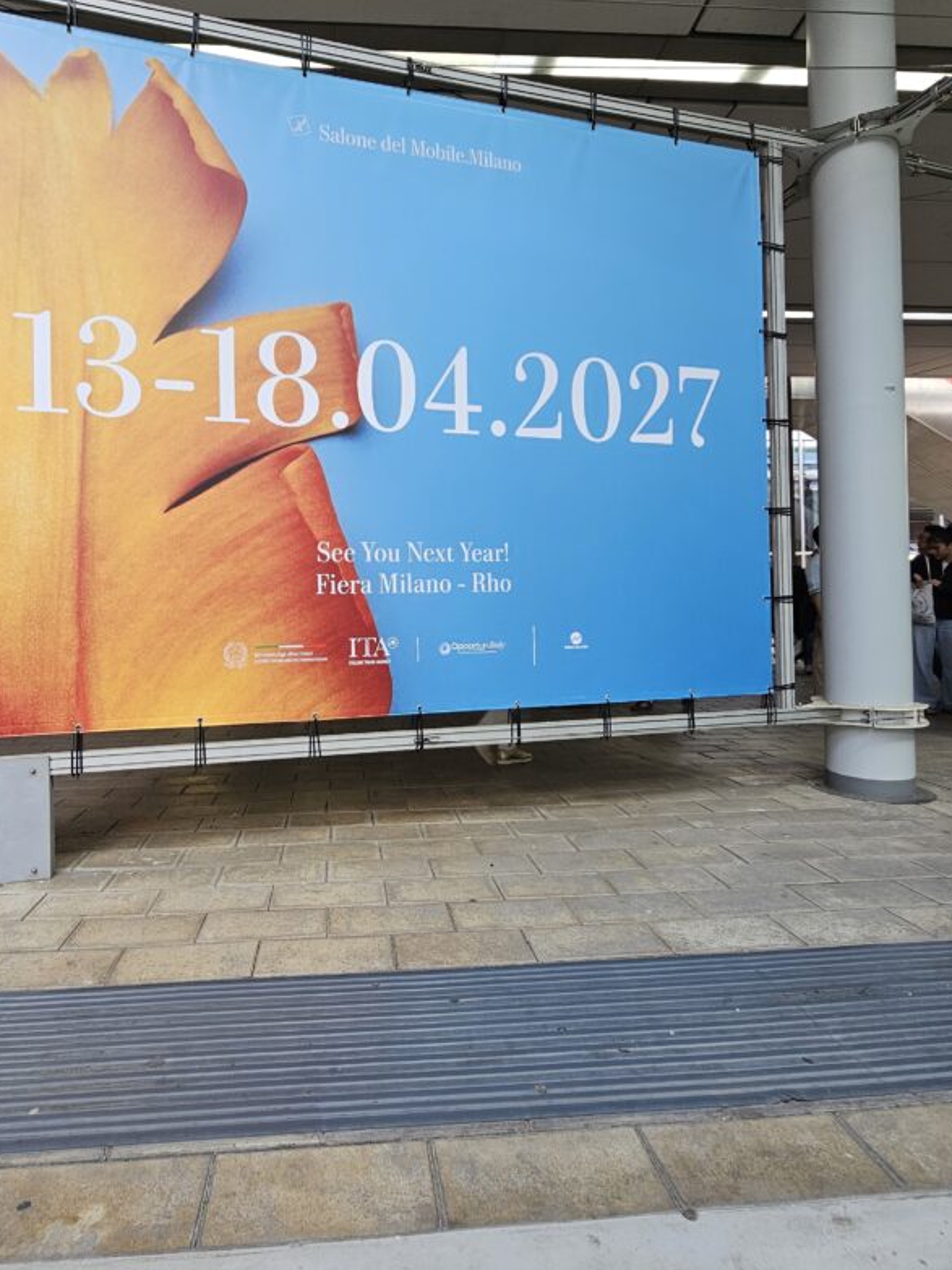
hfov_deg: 73.9
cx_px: 378
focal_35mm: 17
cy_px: 597
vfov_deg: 90.9
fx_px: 624
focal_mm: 2.2
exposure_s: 1/117
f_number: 2.2
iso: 50
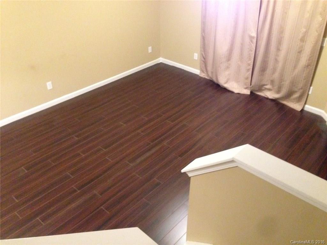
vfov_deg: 42.9
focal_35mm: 33
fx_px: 312
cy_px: 122
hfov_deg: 55.4
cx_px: 164
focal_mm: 4.12
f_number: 2.4
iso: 800
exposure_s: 1/15
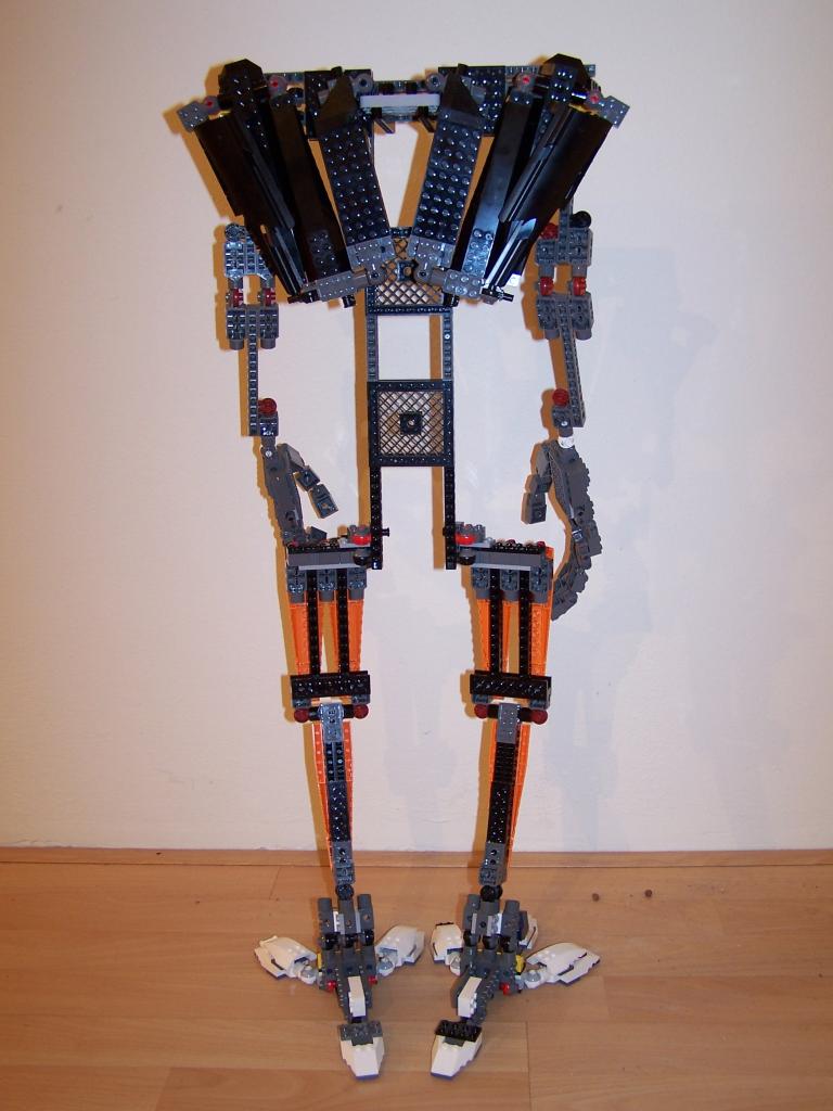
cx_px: 416
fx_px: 1219
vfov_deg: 49.0
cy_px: 556
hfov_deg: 37.7
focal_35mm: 38
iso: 80
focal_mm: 6.3
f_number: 2.8
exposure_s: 1/2
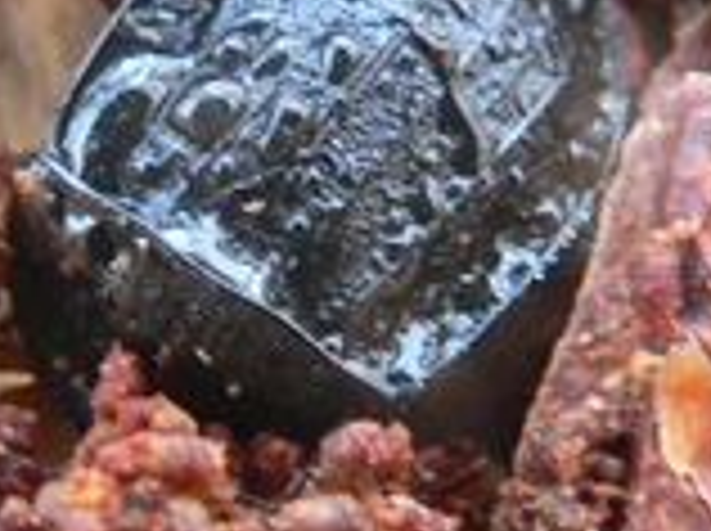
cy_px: 212
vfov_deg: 10.1
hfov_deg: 13.5
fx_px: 2994
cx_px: 234
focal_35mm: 146
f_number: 2.8
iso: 100
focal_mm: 6
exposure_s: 1/4
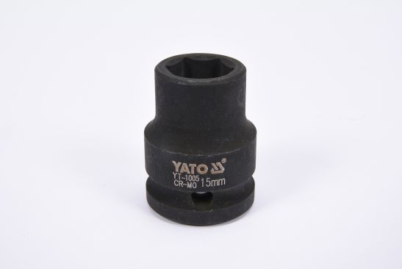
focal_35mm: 75
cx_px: 201
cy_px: 134
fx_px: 838
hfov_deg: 27.0
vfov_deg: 18.2
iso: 250
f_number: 16
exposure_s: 1/125
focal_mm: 50
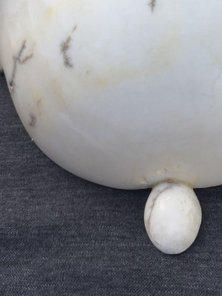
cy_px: 42
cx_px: 161
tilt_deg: -49.9
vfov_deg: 34.6
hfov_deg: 27.2
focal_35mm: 53
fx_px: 453
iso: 32
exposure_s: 1/449
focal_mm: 4.15
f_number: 2.2
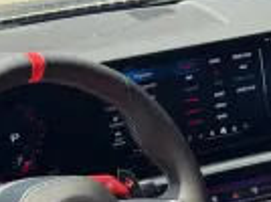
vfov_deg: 11.3
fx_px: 1008
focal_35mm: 129
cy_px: 228
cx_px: 36
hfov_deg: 15.2
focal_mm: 6.76
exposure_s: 1/685
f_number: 1.78
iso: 64
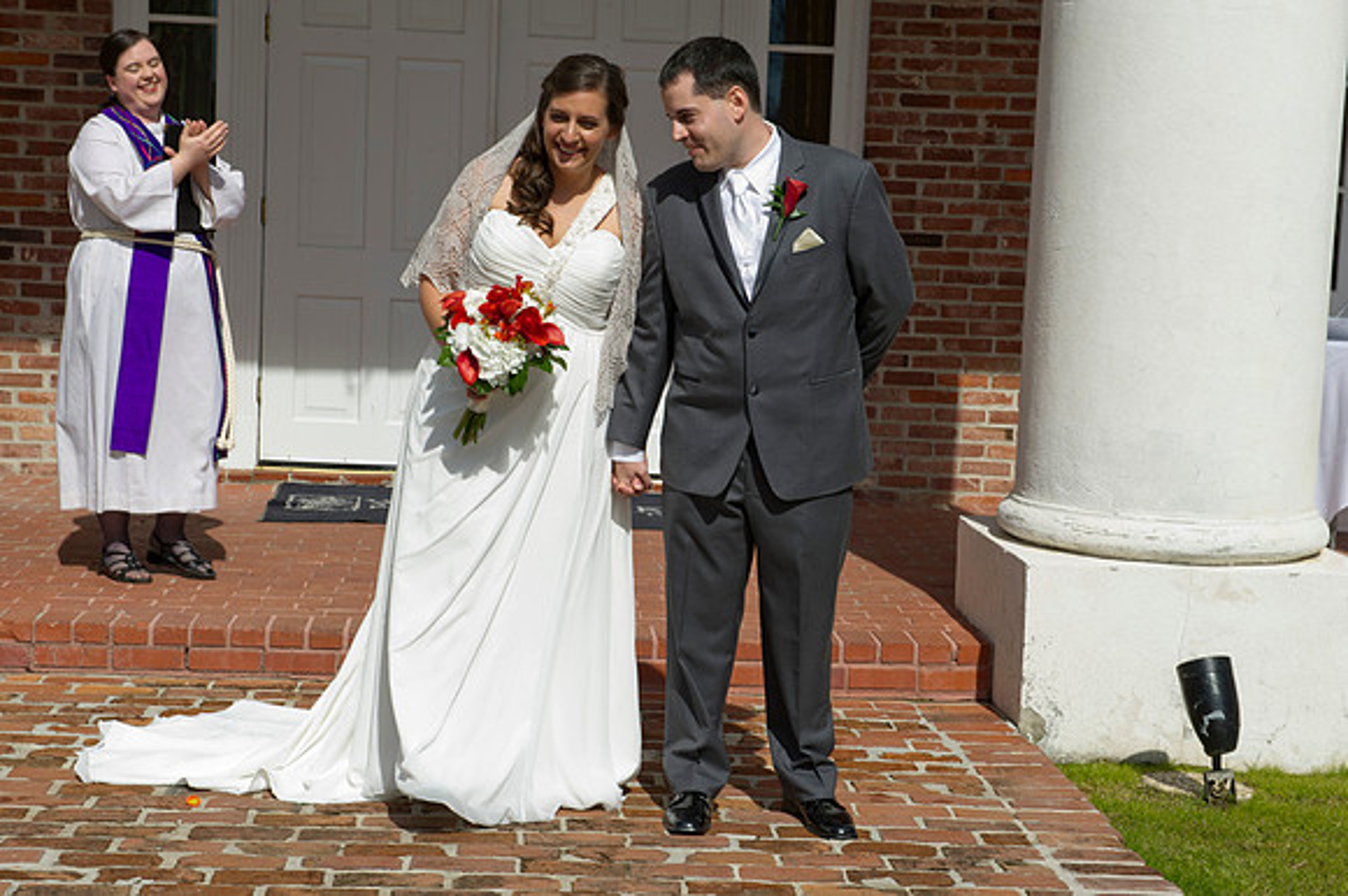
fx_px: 2620
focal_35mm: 70
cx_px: 674
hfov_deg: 28.9
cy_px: 448
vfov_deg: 19.4
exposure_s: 1/250
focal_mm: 70
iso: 100
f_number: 11
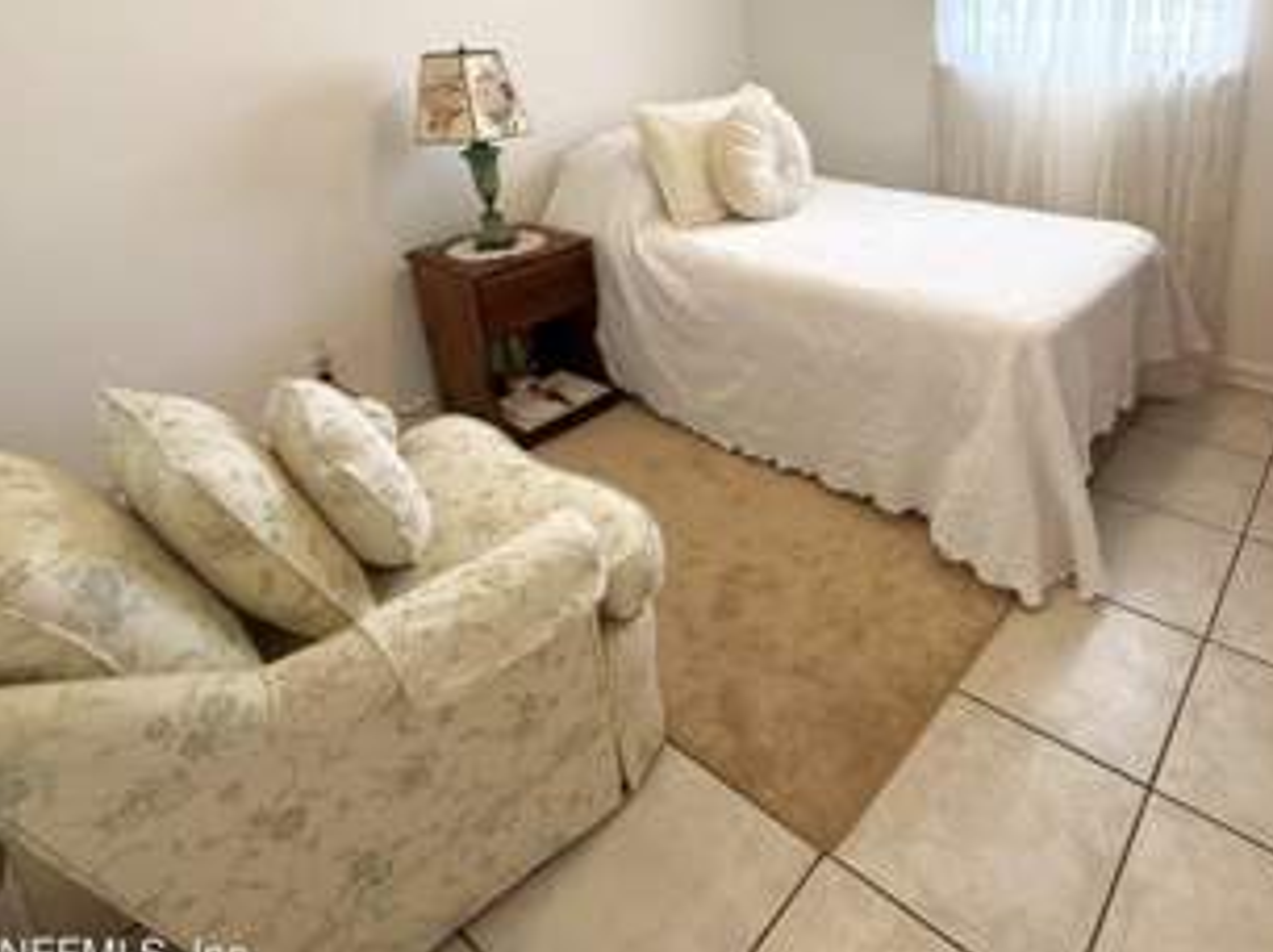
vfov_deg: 58.6
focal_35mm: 22
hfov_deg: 73.9
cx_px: 860
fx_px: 808
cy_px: 269
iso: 320
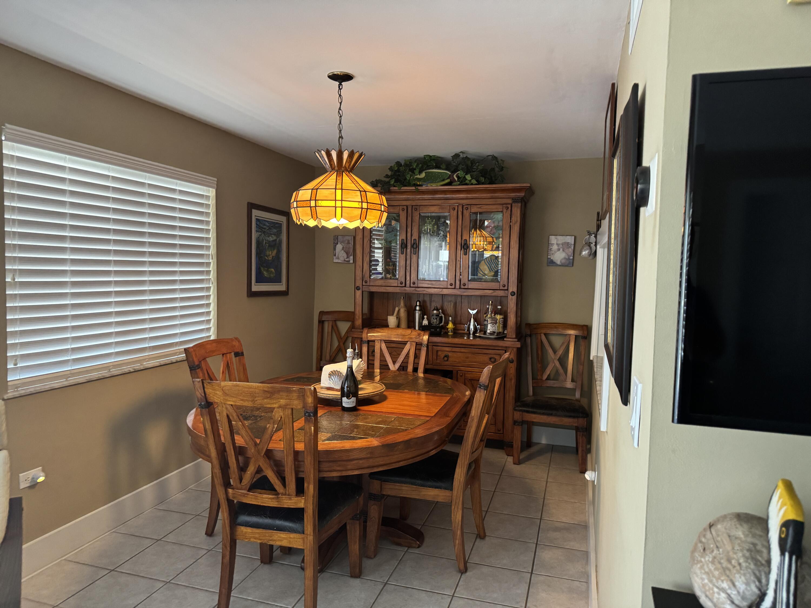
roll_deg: -1.3
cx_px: 406
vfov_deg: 56.8
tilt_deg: -1.0
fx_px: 562
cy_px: 304
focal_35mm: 24
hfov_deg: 71.6
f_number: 1.78
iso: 400
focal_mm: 6.76
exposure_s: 1/60
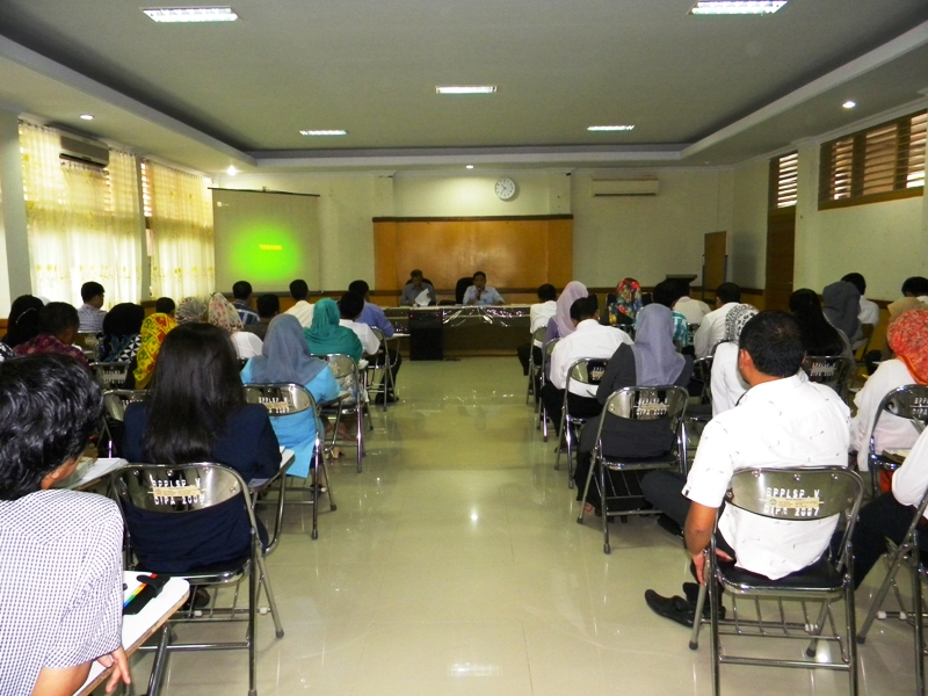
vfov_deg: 49.7
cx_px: 464
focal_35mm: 28
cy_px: 348
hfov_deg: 63.4
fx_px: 751
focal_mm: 5
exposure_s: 1/26
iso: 400
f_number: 3.5
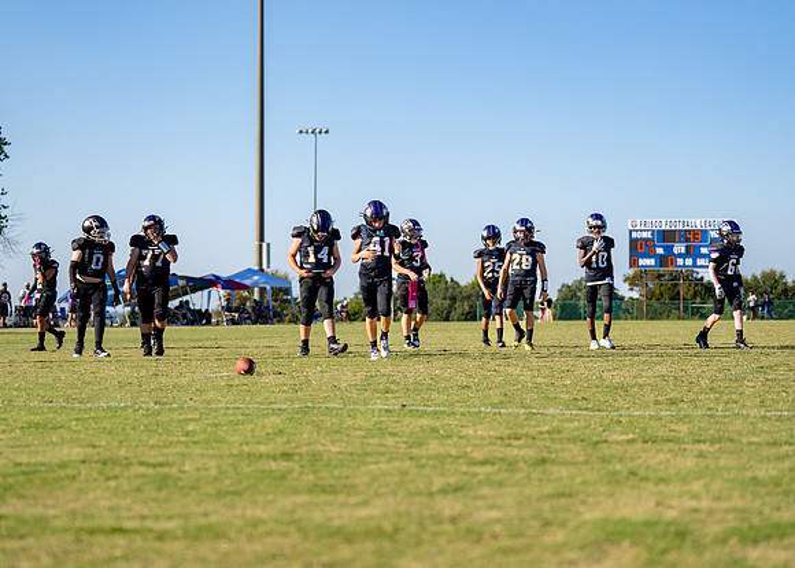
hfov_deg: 22.4
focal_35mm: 89
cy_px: 283
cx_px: 363
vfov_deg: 16.1
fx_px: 2011
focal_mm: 70
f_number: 2.8
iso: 160
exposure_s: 1/2500
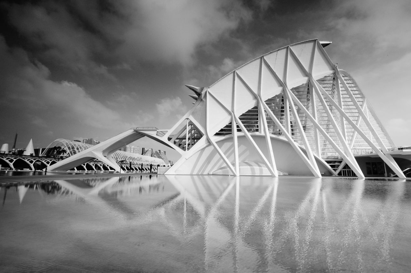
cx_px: 206
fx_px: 171
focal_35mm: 15
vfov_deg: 77.3
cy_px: 136
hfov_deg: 100.4
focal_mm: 10
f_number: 8
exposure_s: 1/800
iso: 400
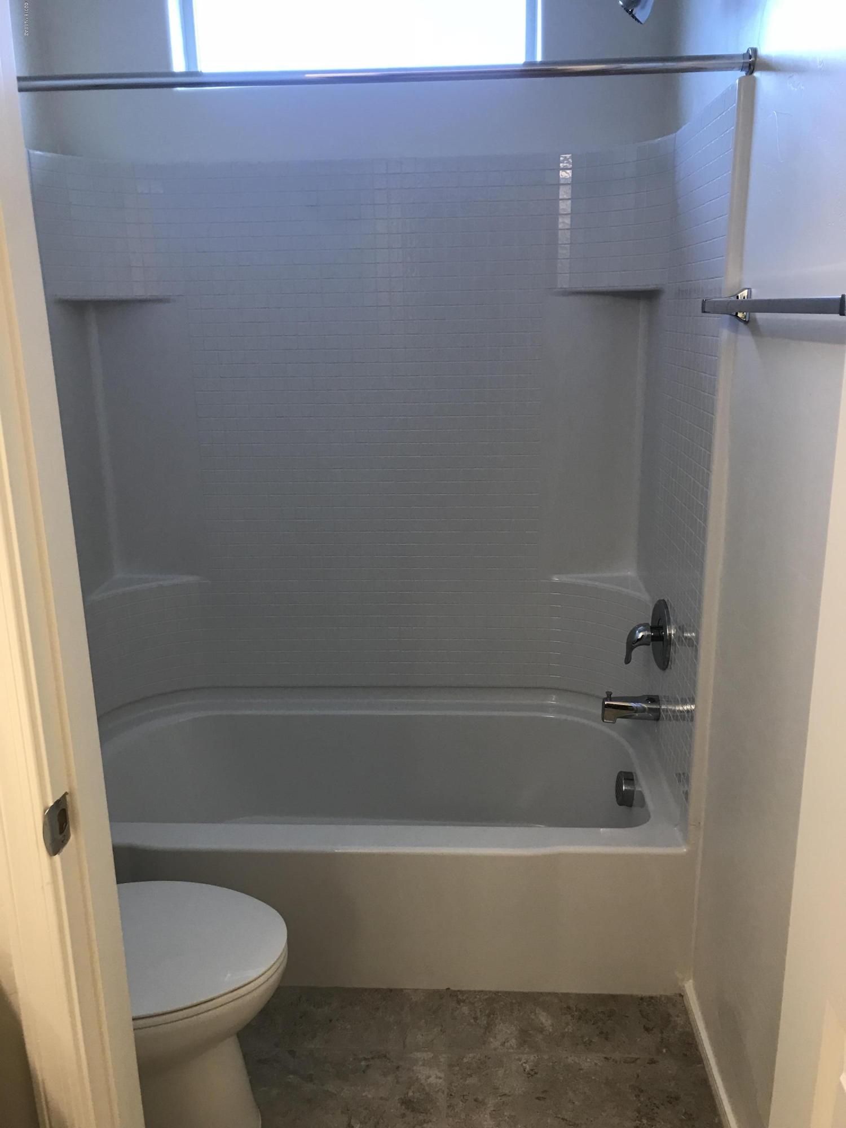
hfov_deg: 49.7
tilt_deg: -14.4
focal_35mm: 28
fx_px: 912
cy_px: 564
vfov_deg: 63.4
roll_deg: +0.7
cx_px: 423
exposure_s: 1/40
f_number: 1.8
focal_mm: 3.99
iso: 25
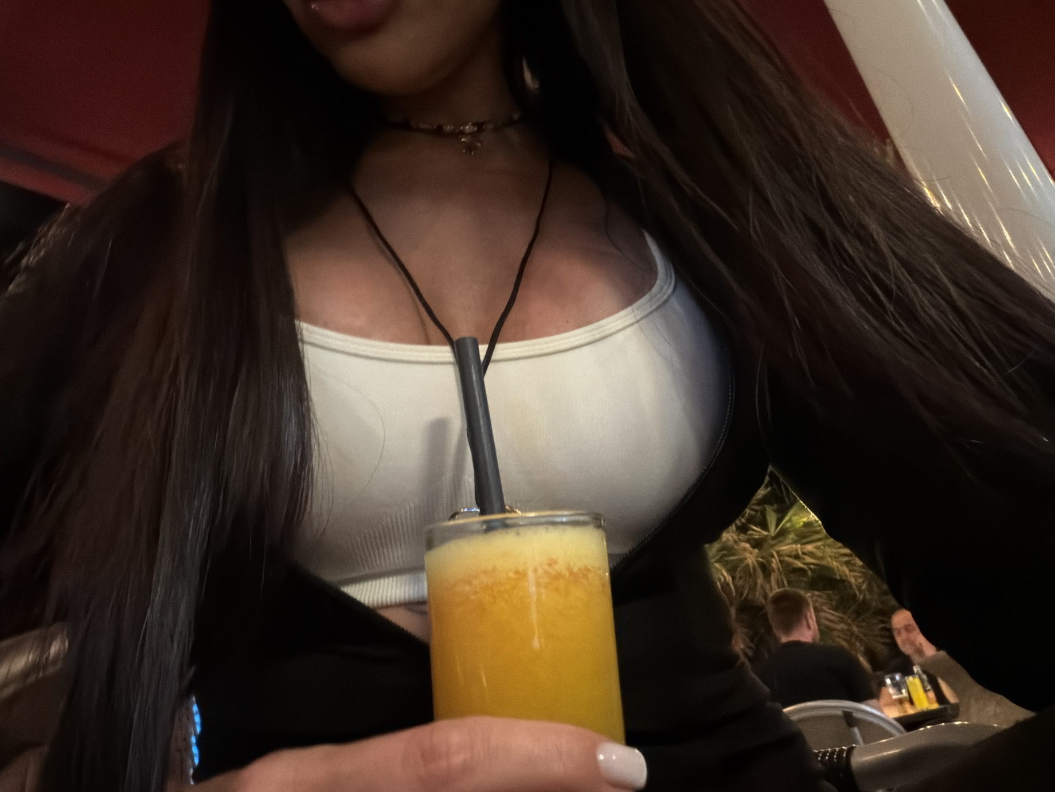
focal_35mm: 25
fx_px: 762
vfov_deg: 54.8
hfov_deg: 69.3
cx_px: 554
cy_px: 365
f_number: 1.9
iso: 1250
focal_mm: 2.71
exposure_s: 1/17
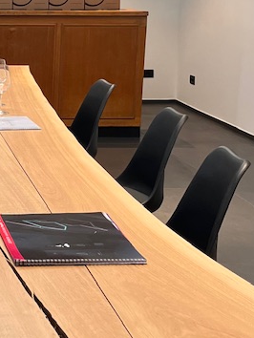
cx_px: -32
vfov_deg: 20.5
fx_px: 919
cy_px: 45
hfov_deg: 15.3
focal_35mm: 94
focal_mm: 5.1
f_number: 1.6
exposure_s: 1/118
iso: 125
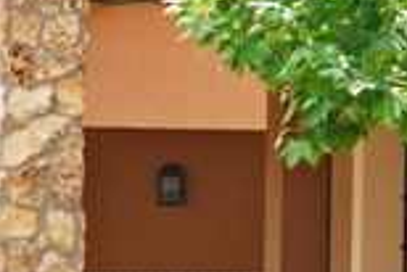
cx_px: 378
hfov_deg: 3.5
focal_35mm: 588
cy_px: 151
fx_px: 6659
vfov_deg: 2.3
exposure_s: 1/200
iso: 200
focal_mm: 135
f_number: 5.6
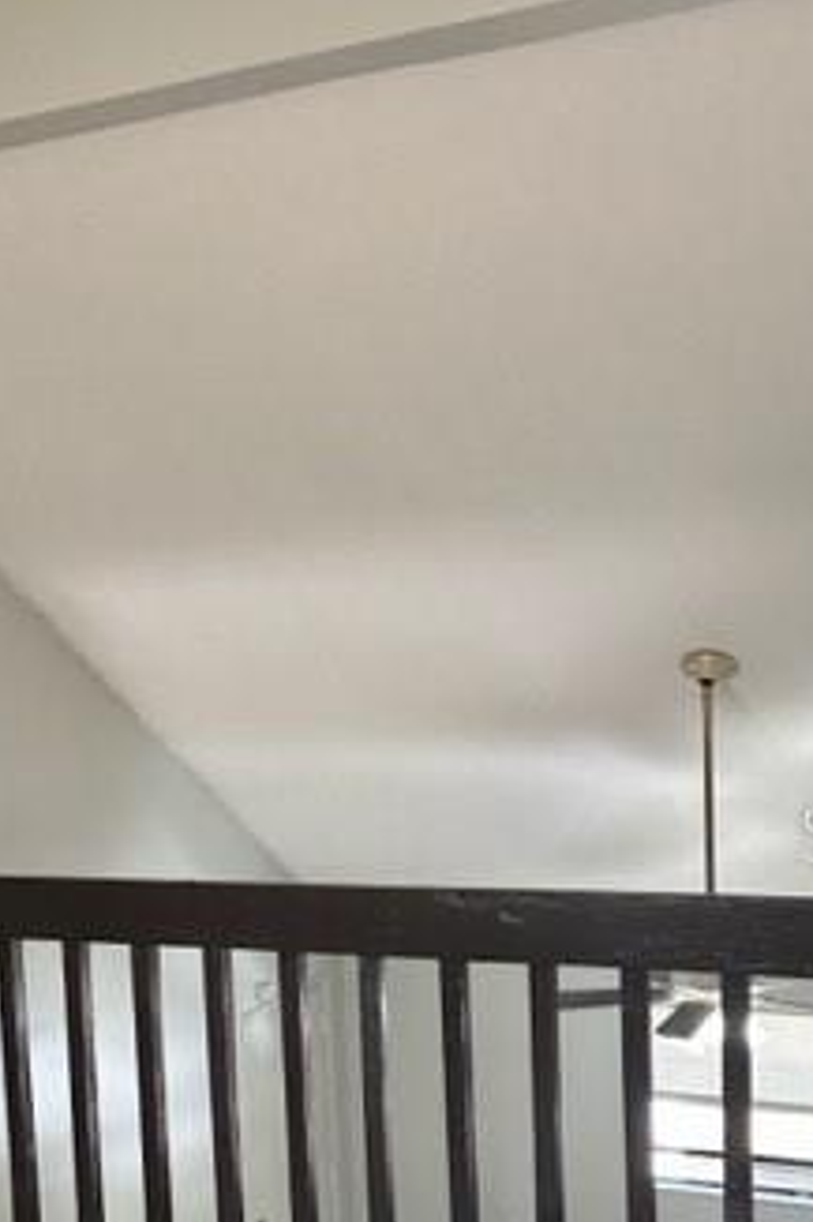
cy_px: 832
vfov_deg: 39.8
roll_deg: +2.4
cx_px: 255
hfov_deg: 27.3
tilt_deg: -8.4
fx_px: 1662
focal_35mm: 49
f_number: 1.78
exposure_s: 1/60
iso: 320
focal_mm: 6.86
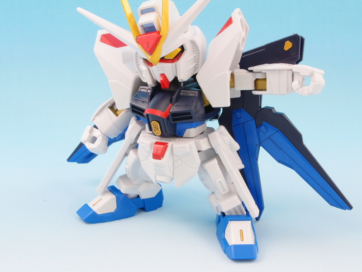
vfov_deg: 31.5
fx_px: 481
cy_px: 136
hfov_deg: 41.2
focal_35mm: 46
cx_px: 181
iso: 100
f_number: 8
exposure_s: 1
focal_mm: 9.87
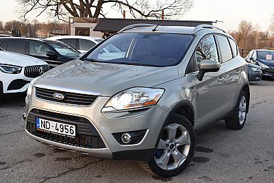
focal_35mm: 45
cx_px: 137
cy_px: 92
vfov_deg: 29.9
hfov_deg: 43.6
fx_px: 343
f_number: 7.1
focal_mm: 30
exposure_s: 1/125
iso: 400
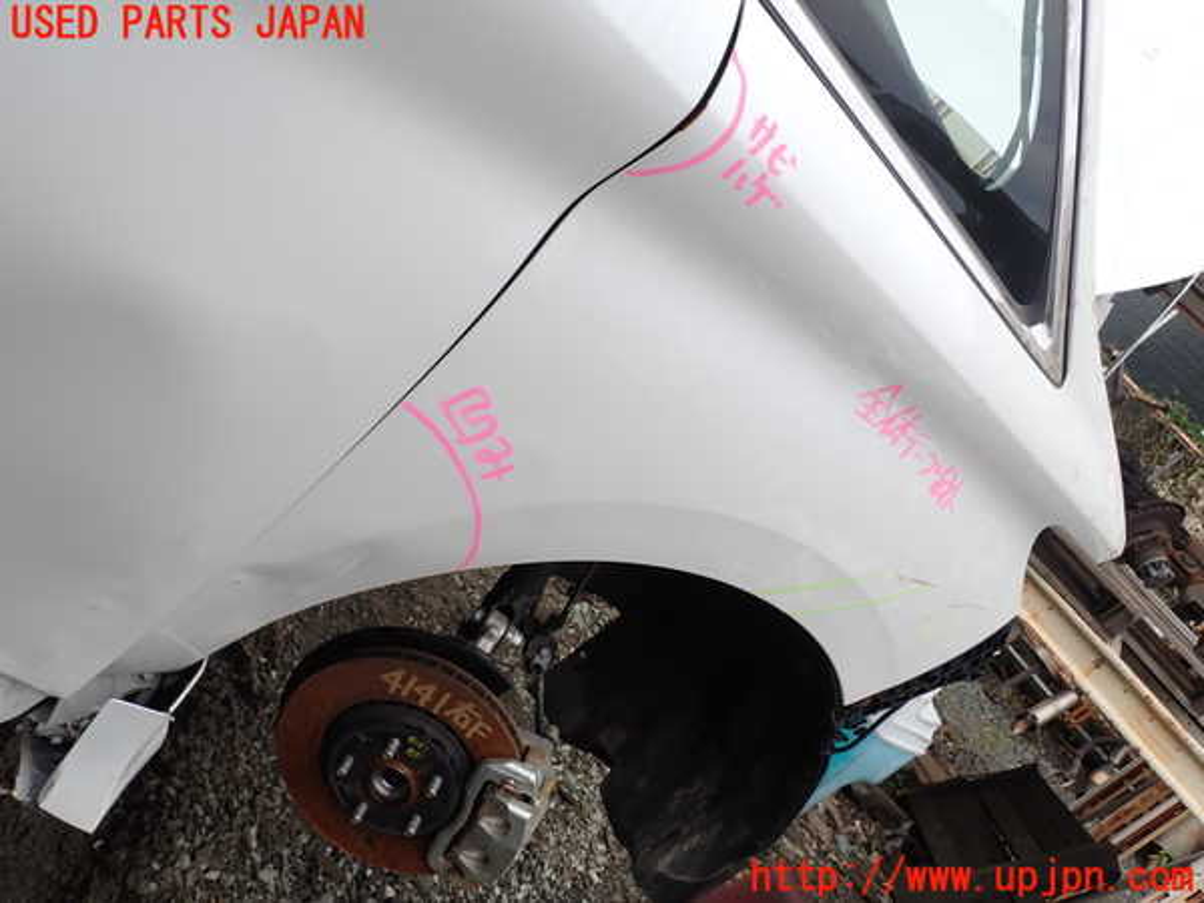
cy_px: 452
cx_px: 602
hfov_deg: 60.0
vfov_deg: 46.8
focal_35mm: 30
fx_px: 1043
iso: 100
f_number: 3.2
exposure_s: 1/500
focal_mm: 5.4
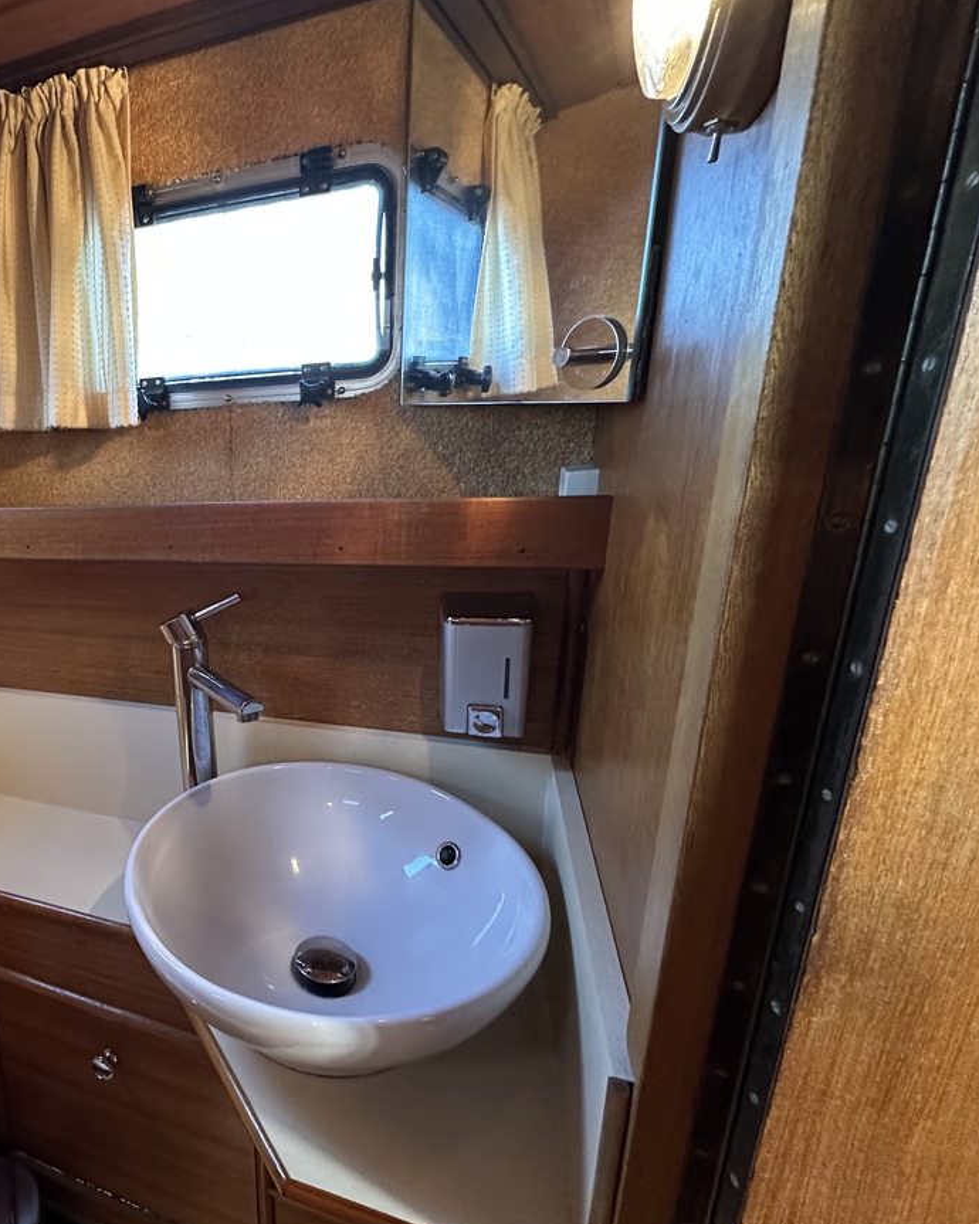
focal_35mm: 19
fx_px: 688
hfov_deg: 63.2
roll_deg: +4.5
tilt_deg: -15.7
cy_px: 613
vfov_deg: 83.3
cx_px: 163
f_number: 2.2
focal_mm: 2.22
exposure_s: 1/60
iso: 500
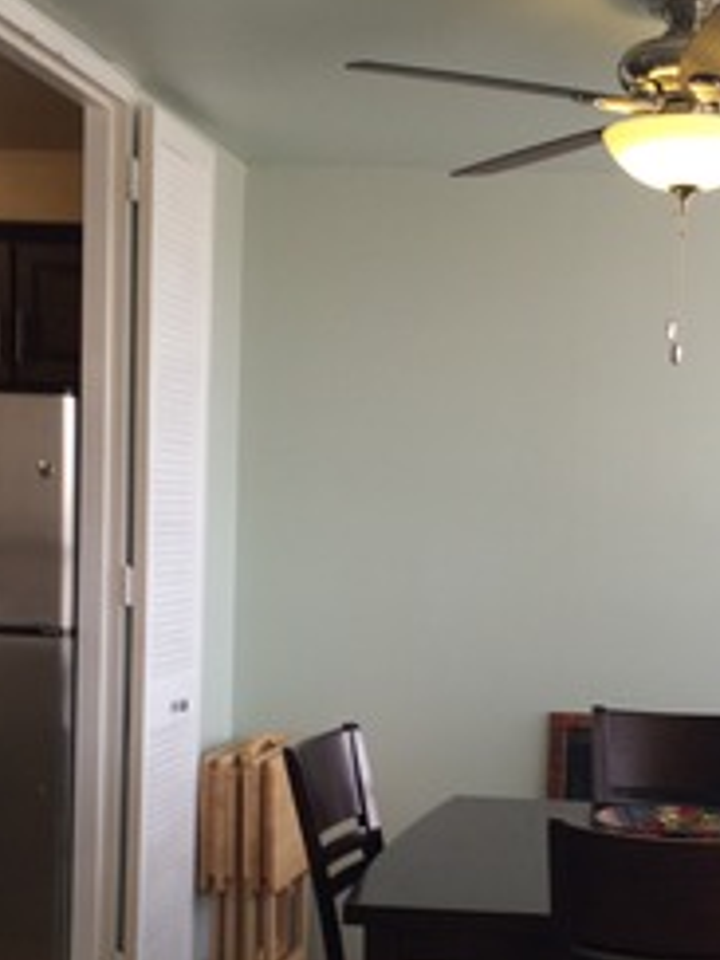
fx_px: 1581
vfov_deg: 33.3
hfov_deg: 25.3
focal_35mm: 57
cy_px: 681
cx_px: 555
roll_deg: -2.8
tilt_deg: -8.6
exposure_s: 1/60
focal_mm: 4.15
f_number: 2.2
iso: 50
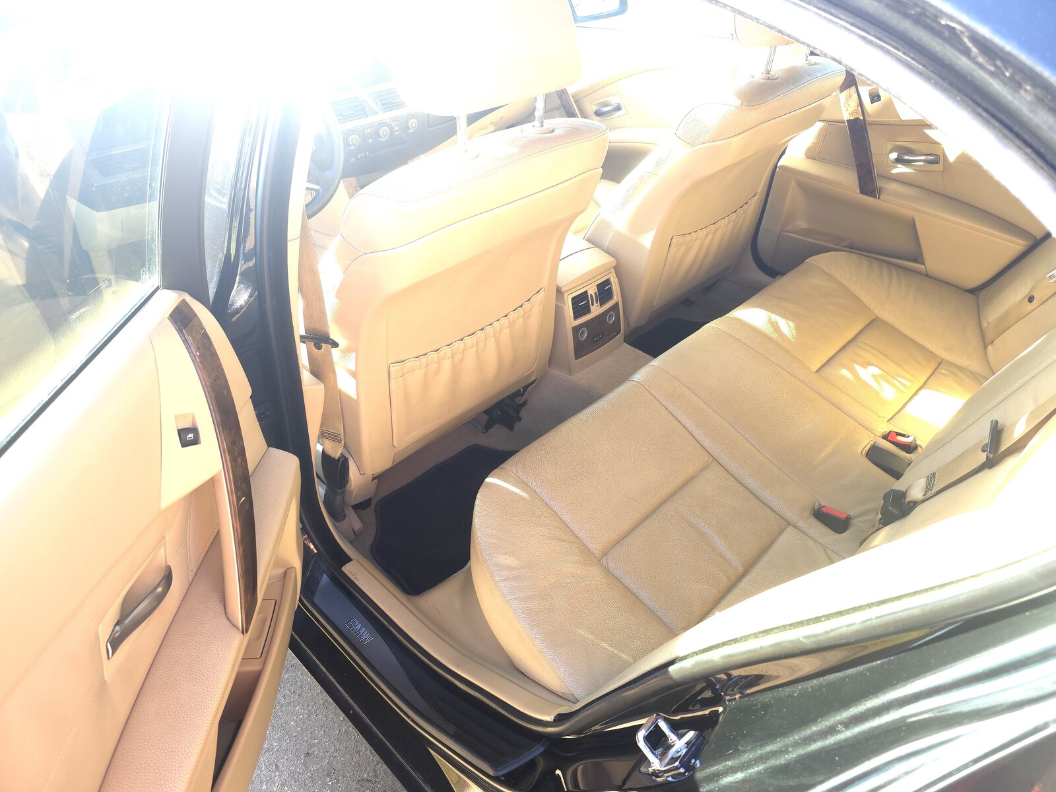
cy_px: 396
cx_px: 528
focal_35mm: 23
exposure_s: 1/60
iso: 64
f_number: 1.7
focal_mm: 6.3
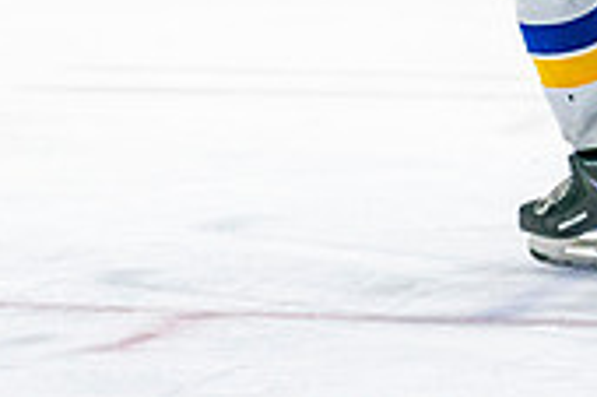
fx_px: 11034
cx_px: 424
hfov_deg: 3.1
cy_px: -276
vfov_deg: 2.1
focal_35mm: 666
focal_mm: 130
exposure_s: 1/640
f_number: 2.8
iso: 400
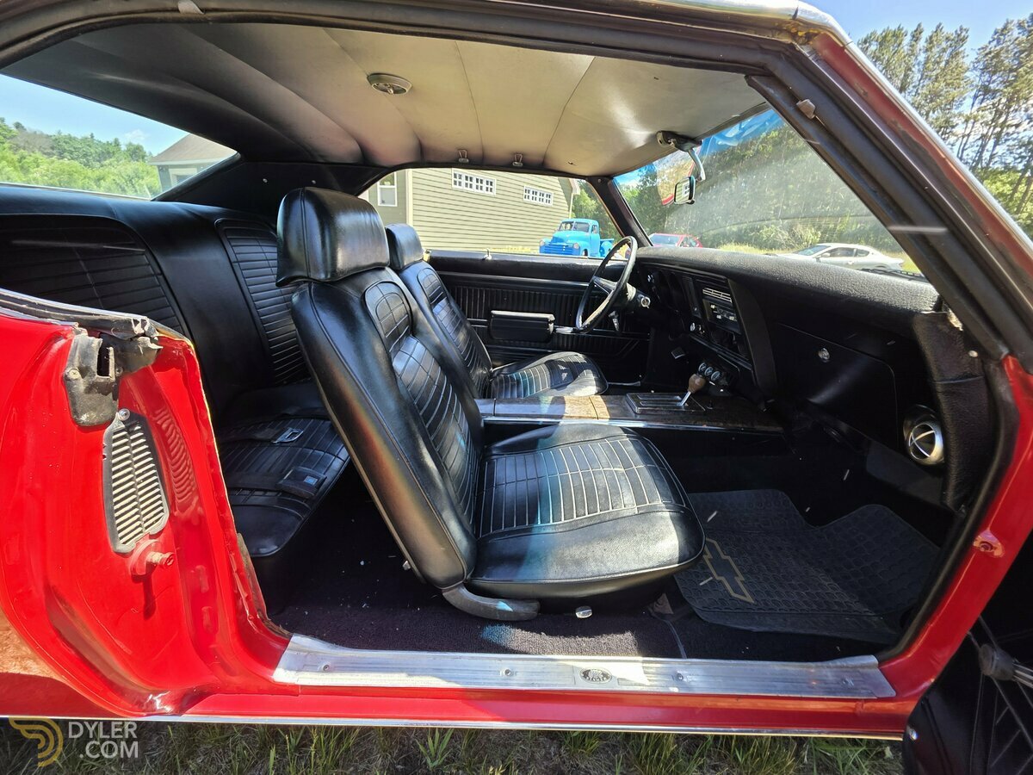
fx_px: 388
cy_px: 388
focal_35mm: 13
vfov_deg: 89.9
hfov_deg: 106.2
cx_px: 516
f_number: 1.9
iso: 20
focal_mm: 2.2
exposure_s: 1/120
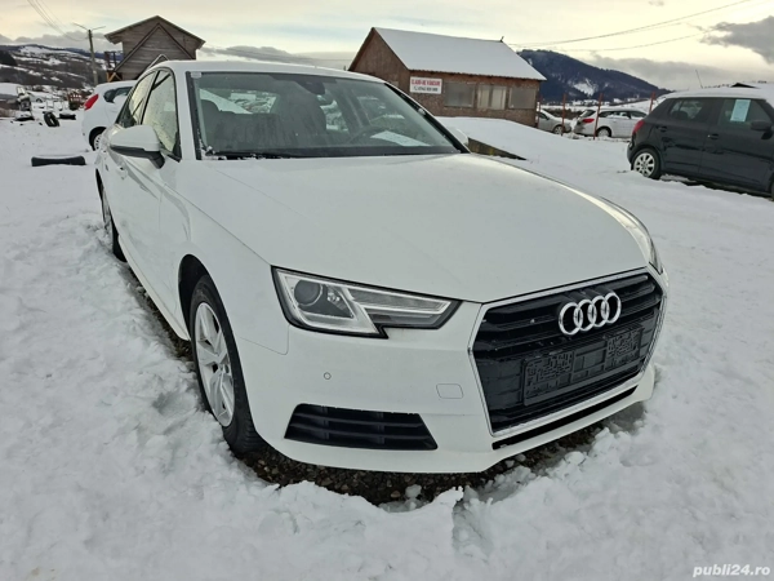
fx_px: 514
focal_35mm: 23
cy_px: 290
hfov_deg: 73.9
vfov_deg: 58.9
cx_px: 387
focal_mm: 5.54
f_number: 1.8
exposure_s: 1/1912
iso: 50
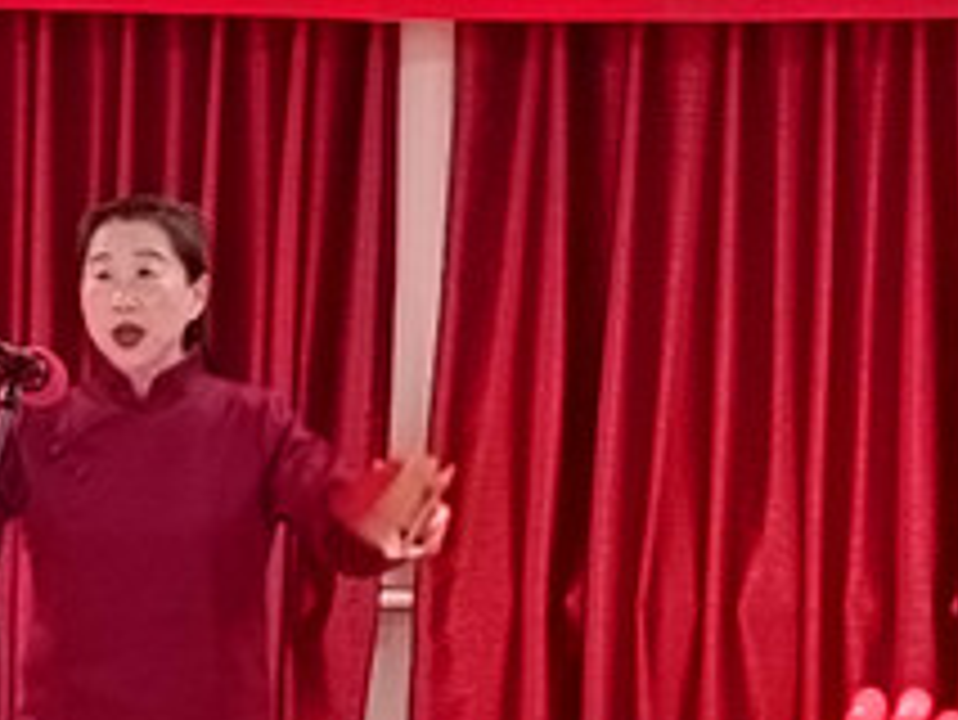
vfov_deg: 7.5
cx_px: 589
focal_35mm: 197
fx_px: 5455
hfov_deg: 10.0
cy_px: 443
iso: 767
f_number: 1.75
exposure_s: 1/33.3
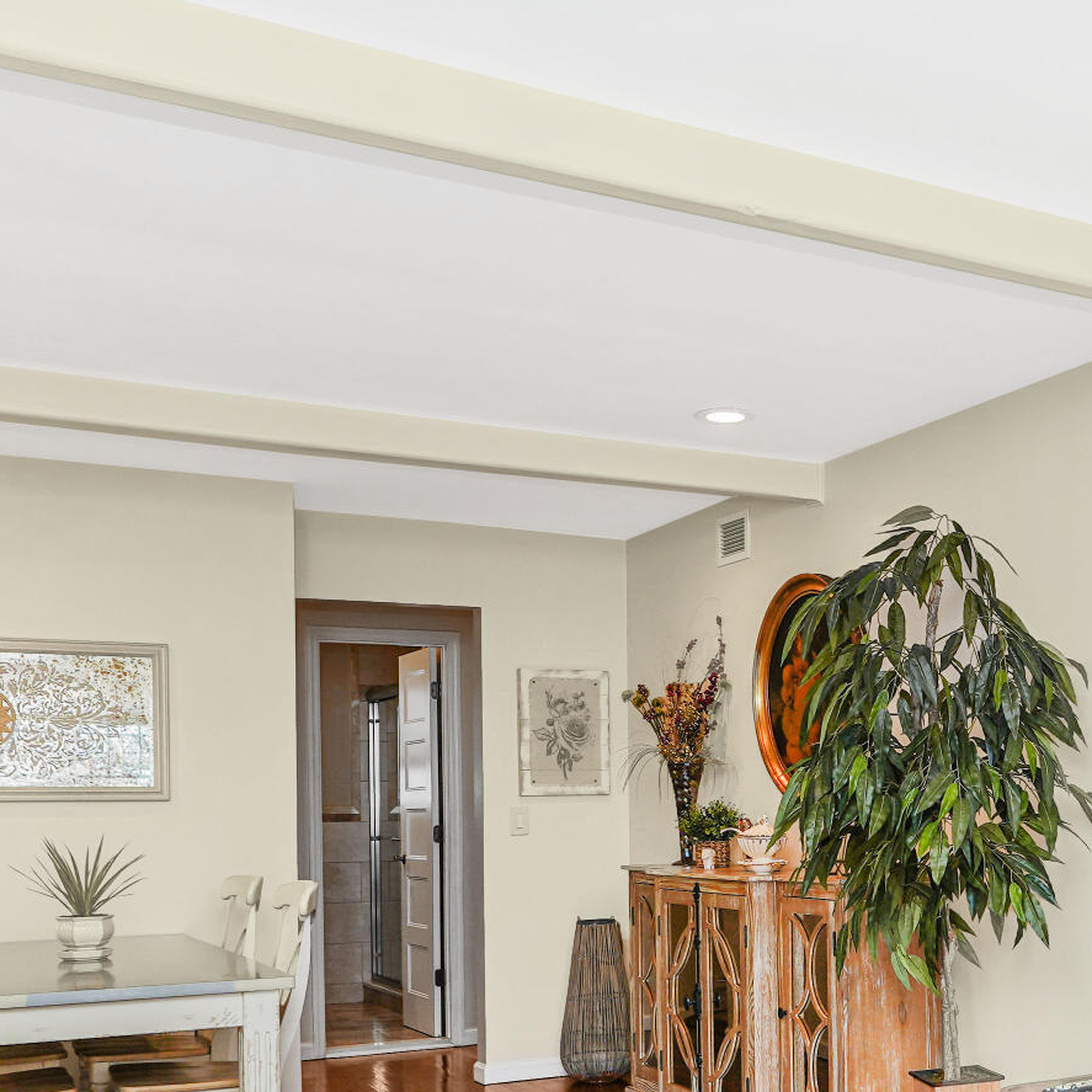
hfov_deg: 34.5
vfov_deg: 36.1
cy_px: 795
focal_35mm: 46
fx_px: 1642
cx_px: 1006
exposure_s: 1/30
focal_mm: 16
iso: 50
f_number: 4
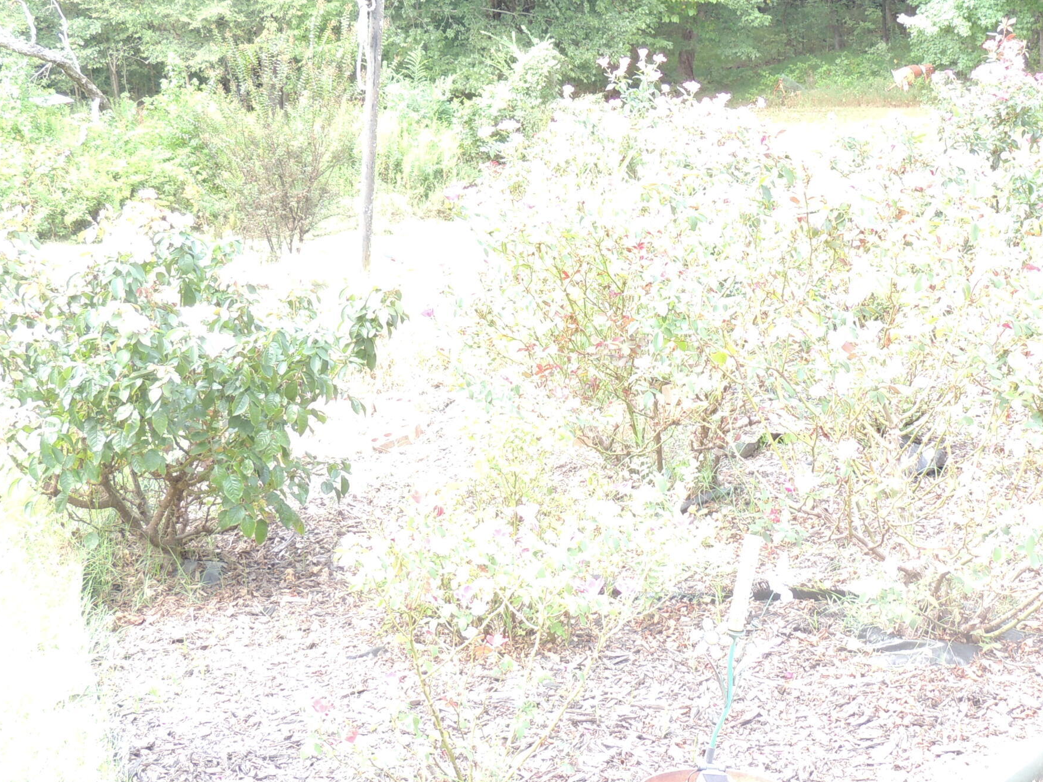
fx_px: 2049
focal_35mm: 68
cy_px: 291
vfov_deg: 21.6
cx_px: 596
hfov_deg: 28.5
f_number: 3.3
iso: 140
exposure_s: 1/50
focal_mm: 7.1
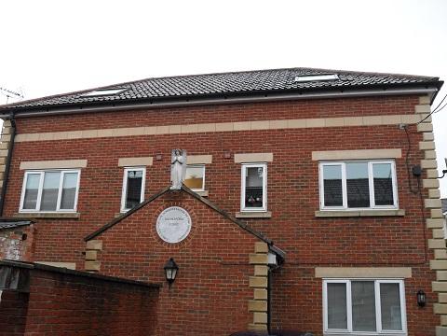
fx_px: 452
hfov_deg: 52.6
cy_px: 168
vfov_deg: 40.7
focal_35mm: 35
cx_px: 224
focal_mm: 6.2
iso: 120
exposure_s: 1/90
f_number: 2.8
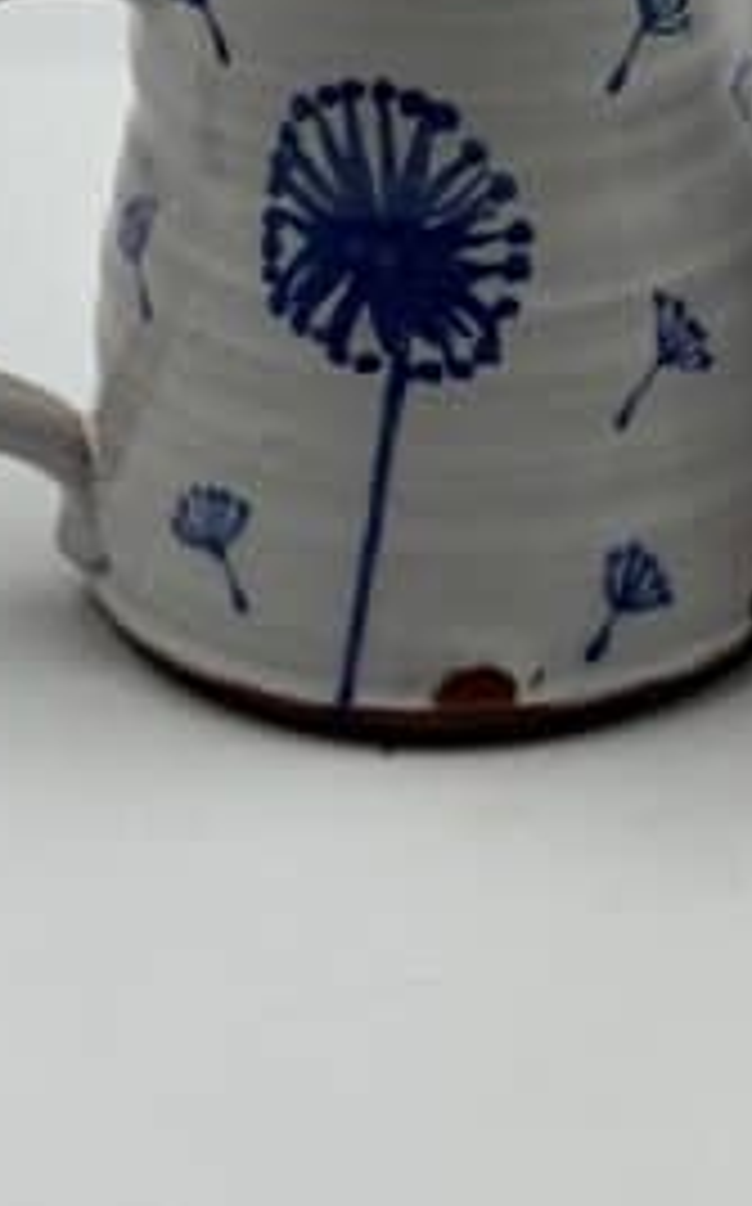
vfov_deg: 13.5
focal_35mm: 152
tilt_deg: -21.5
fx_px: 4995
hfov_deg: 8.5
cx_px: 856
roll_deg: -1.4
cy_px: -58
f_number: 1.78
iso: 64
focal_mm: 6.86
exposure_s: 1/836
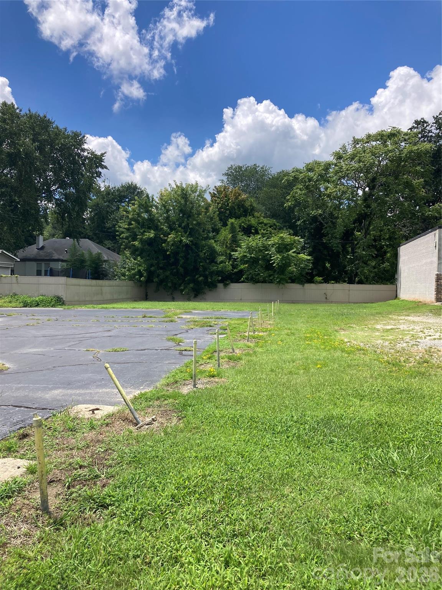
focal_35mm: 28
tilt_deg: +0.7
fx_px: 477
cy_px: 295
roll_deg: -1.4
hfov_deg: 49.7
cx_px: 221
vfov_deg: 63.4
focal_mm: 3.99
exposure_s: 1/2315
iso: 20
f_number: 1.8
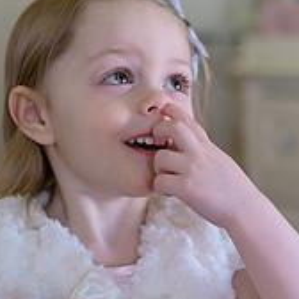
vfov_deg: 15.3
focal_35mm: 114
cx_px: 114
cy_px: 187
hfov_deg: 15.3
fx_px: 1114
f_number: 2
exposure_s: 1/800
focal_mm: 50
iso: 1600
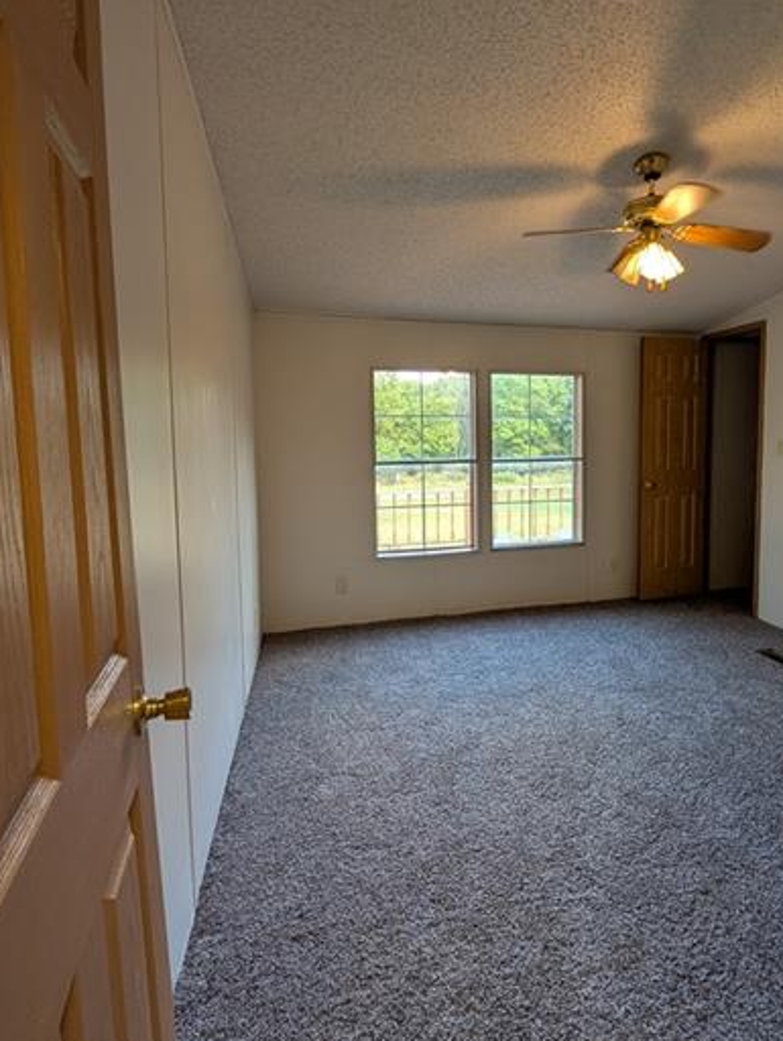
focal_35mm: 18
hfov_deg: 70.7
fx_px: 542
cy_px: 486
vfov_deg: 87.6
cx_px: 484
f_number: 1.7
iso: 102
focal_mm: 2.02
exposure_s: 1/120
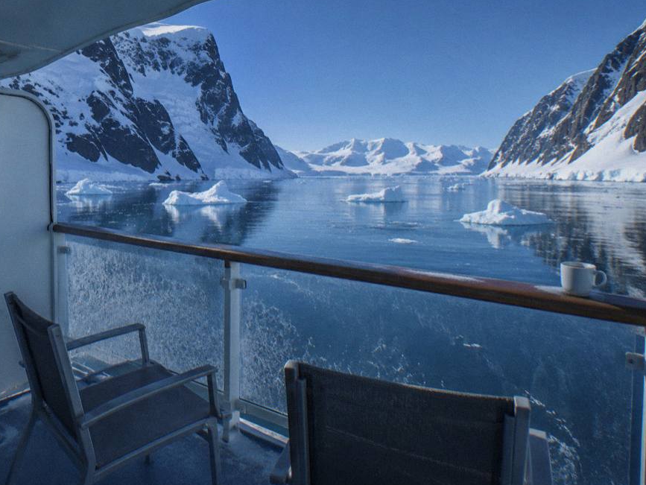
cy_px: 243
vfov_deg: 35.2
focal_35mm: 41
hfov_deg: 45.7
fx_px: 765
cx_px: 294
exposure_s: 1/250
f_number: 8
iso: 320
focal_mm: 37
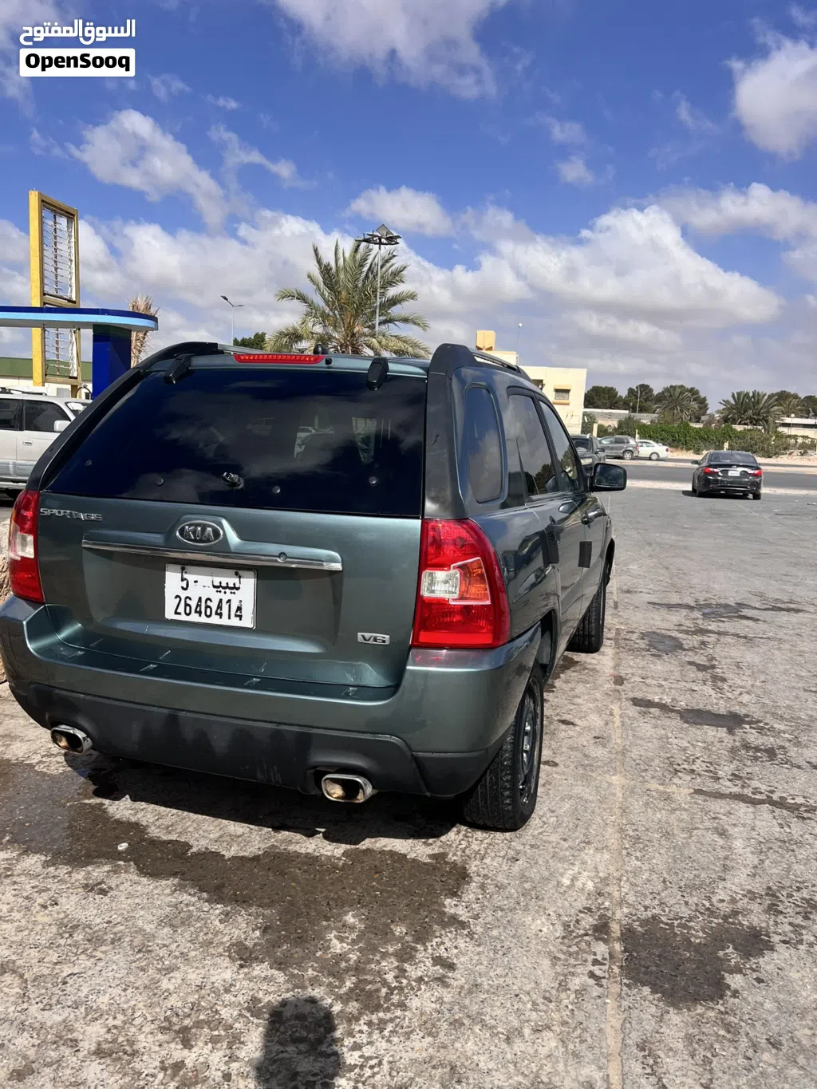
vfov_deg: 67.3
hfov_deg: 53.1
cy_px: 544
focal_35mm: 26
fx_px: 818
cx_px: 408
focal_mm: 5.7
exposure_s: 1/5076
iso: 50
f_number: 1.5
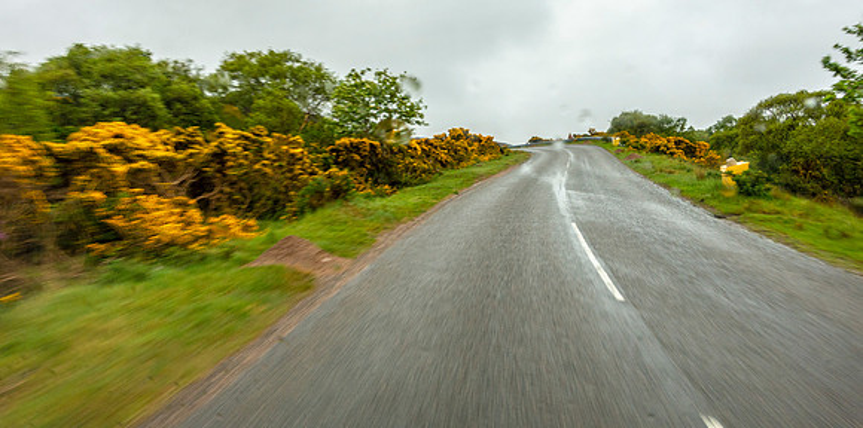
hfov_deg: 63.7
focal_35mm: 31
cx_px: 432
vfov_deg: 33.9
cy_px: 141
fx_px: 695
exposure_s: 1/30
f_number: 8
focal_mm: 10.6
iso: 125
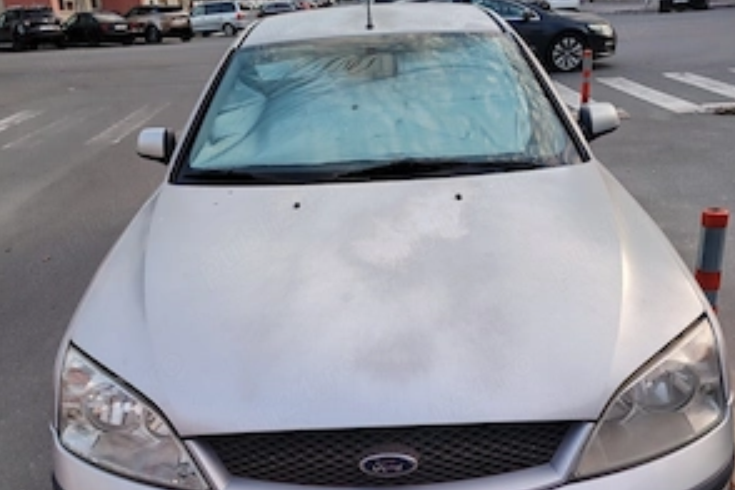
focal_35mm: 34
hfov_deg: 55.8
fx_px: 694
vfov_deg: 38.9
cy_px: 262
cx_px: 365
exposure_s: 1/107
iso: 100
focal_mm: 5.25
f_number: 1.75
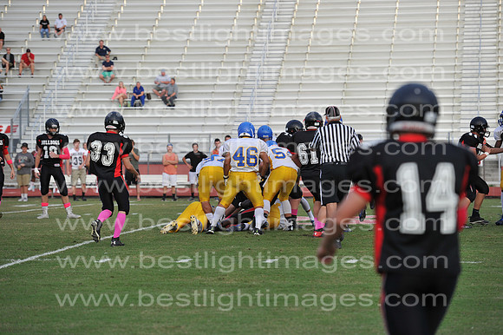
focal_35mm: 140
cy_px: 168
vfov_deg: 9.8
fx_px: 1955
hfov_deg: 14.7
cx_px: 252
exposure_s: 1/2000
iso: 800
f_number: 3.5
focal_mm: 140
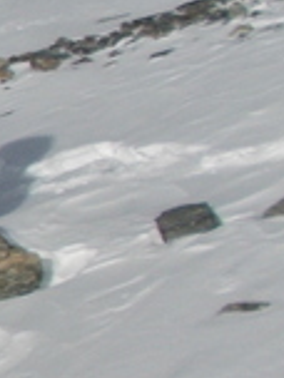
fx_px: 1685
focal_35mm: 154
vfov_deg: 12.8
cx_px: -772
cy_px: 252
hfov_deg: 7.5
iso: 80
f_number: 8
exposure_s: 1/250
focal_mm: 4.6
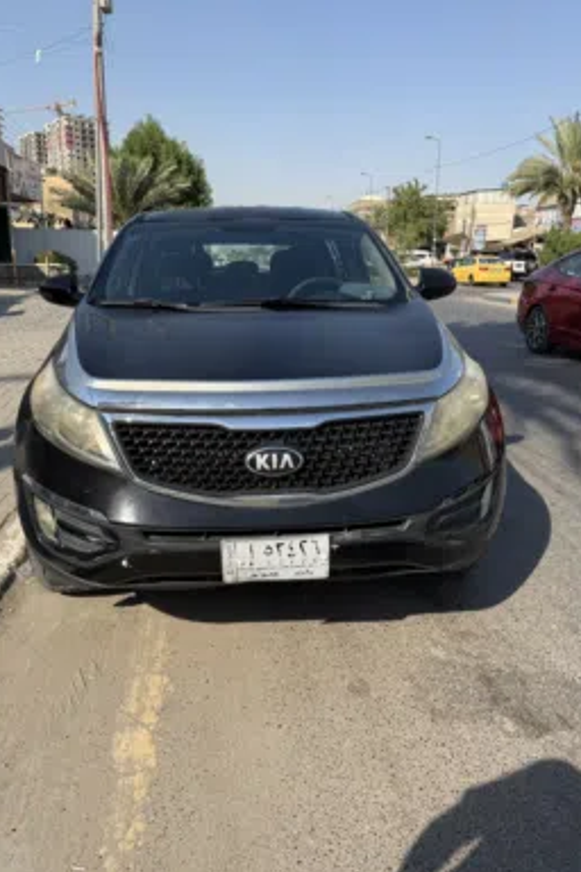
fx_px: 629
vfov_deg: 69.4
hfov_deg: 49.5
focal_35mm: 26
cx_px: 275
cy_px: 450
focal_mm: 6.76
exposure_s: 1/3759
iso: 80
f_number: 1.78
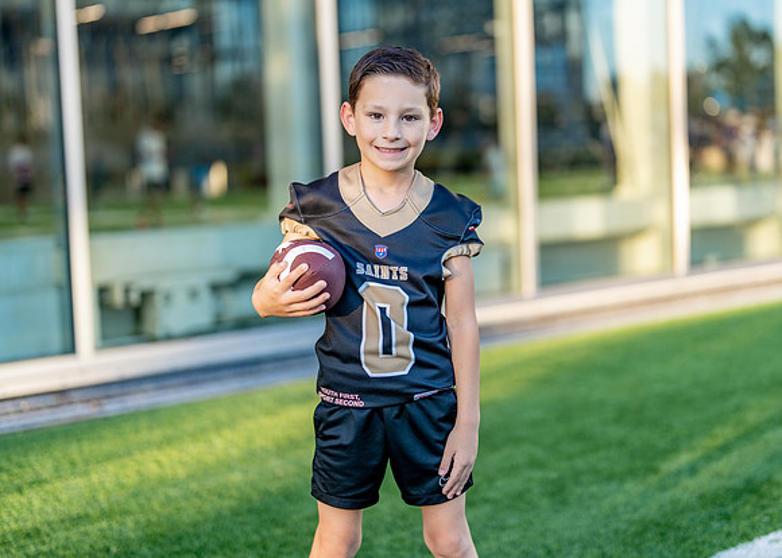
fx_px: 1321
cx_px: 424
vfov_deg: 23.9
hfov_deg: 33.0
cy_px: 246
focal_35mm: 59
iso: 200
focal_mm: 50
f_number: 1.2
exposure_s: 1/1600
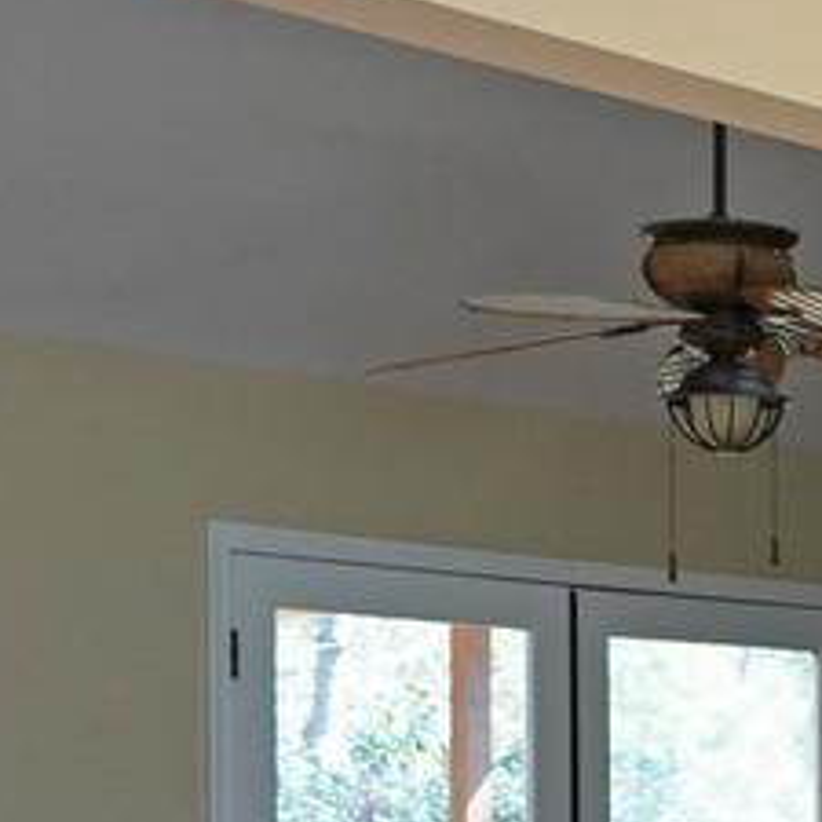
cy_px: 891
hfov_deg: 11.5
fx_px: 3331
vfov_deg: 13.8
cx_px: 2002
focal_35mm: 124
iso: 640
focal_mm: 16
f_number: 4
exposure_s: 1/160
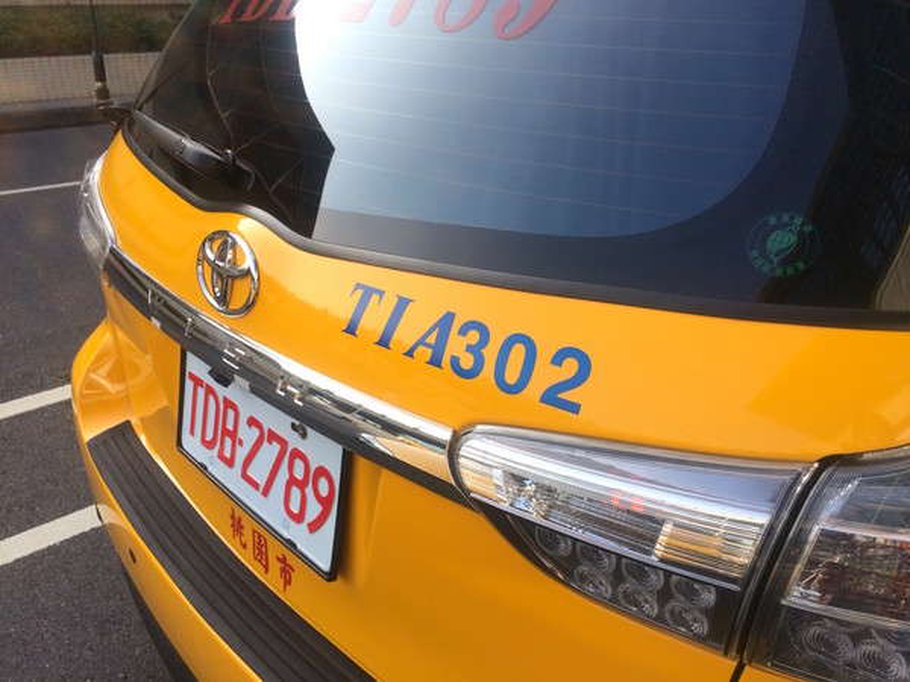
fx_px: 762
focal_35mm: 29
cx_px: 455
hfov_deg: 61.7
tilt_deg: -22.4
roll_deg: -2.0
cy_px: 341
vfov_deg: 48.2
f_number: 2.2
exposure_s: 1/760
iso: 32
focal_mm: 4.15
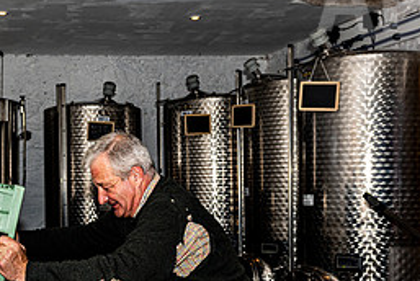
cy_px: 194
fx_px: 689
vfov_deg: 22.9
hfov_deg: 33.1
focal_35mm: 59
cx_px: 95
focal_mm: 24
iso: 64
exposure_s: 1/250
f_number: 5
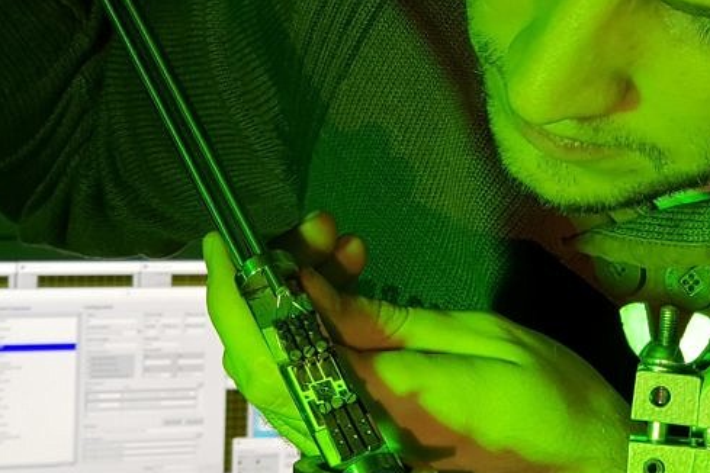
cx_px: 405
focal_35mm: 85
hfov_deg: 23.9
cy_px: 229
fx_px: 1676
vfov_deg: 16.1
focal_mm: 6
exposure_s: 1/17
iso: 160
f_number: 2.4
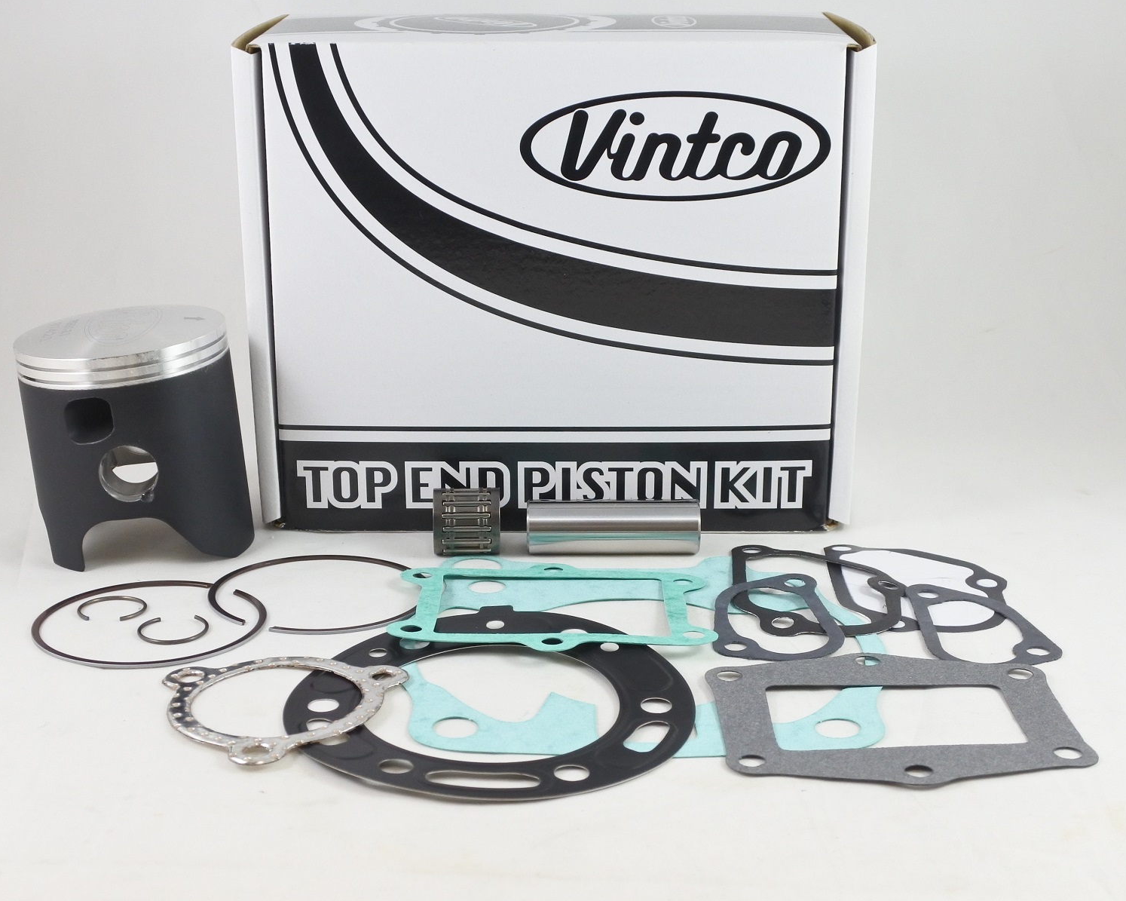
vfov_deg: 35.7
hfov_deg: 43.8
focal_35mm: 42
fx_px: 1400
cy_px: 451
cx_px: 545
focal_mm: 14
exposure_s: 1/125
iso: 560
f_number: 4
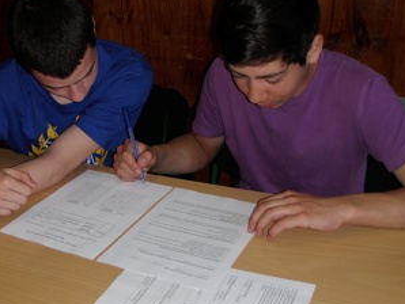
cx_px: 162
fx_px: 597
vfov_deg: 28.6
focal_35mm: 51
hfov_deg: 37.3
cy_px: 167
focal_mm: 6.7
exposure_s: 1/30
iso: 100
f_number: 3.5
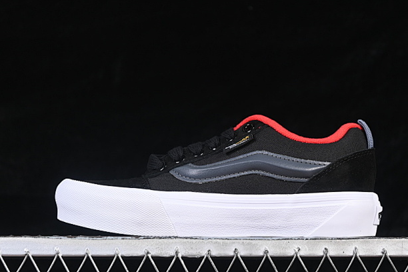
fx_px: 1111
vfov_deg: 14.0
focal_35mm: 98
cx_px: 223
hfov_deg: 20.8
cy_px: 126
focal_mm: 50
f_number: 6.3
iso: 160
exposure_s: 1/60
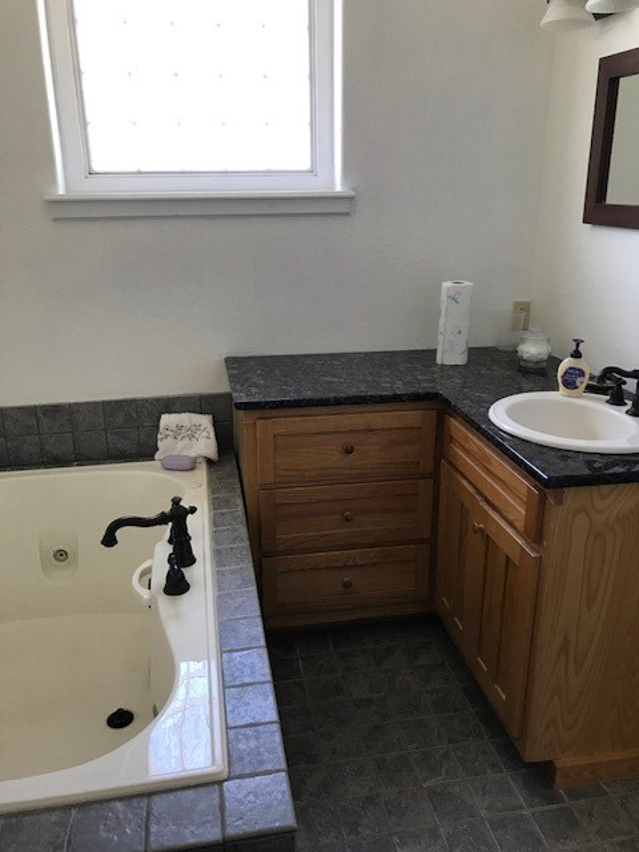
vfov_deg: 63.4
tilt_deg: -18.3
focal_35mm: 28
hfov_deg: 49.7
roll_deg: -0.1
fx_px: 689
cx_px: 320
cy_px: 426
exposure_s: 1/30
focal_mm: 3.99
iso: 40
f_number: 1.8
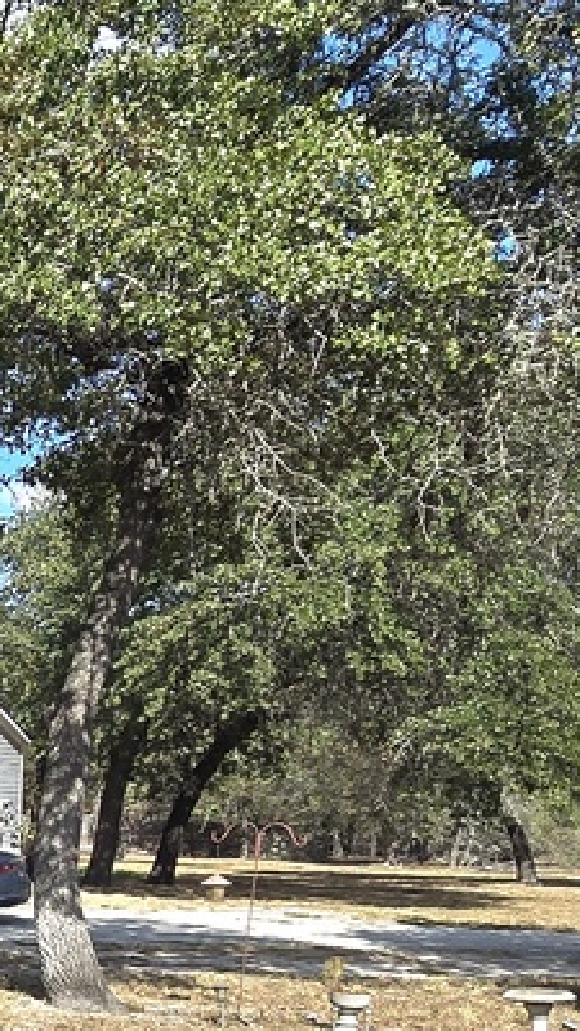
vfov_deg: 36.9
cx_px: -510
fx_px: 1394
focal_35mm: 51
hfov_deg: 17.9
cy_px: 1000
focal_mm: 2.2
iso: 50
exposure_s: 1/2000
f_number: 2.2
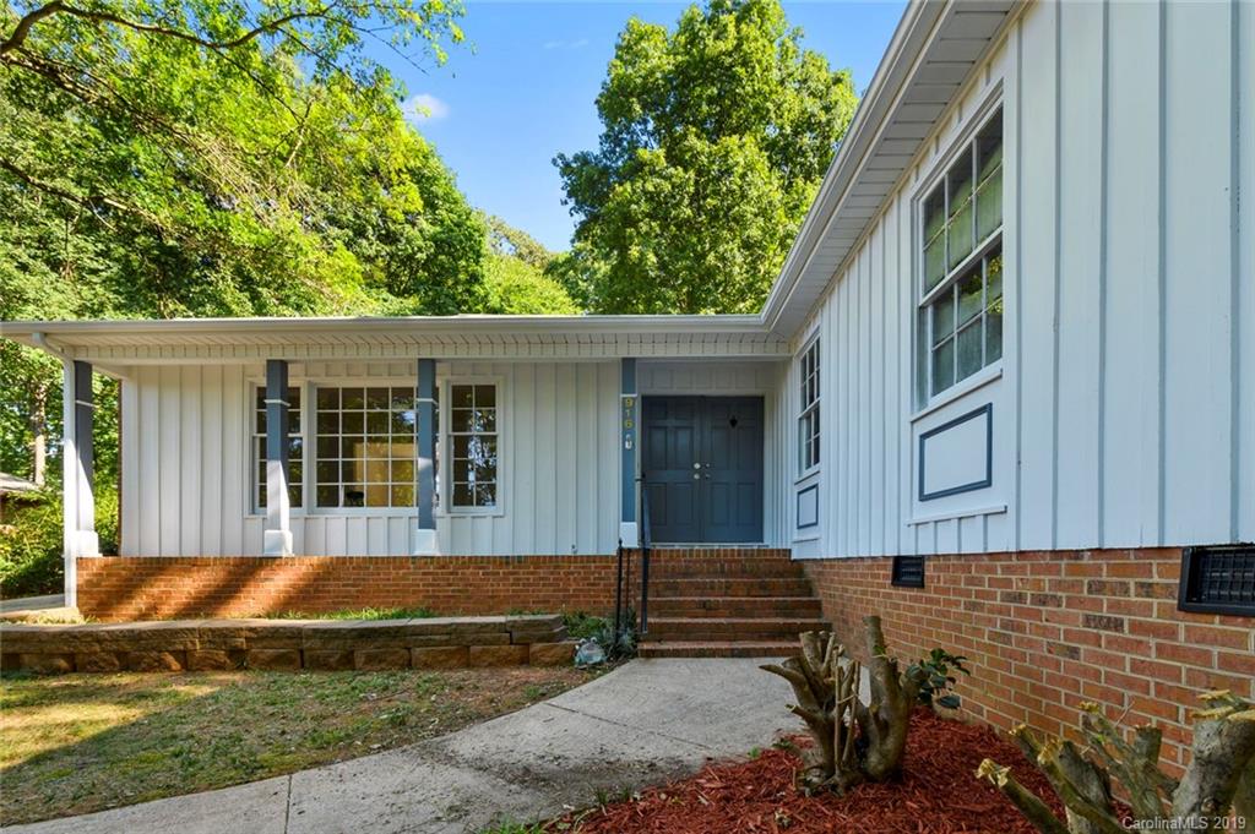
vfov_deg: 77.2
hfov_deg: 100.4
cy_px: 417
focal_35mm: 15
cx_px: 628
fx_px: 522
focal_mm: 10
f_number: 10
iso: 250
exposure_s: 1/50
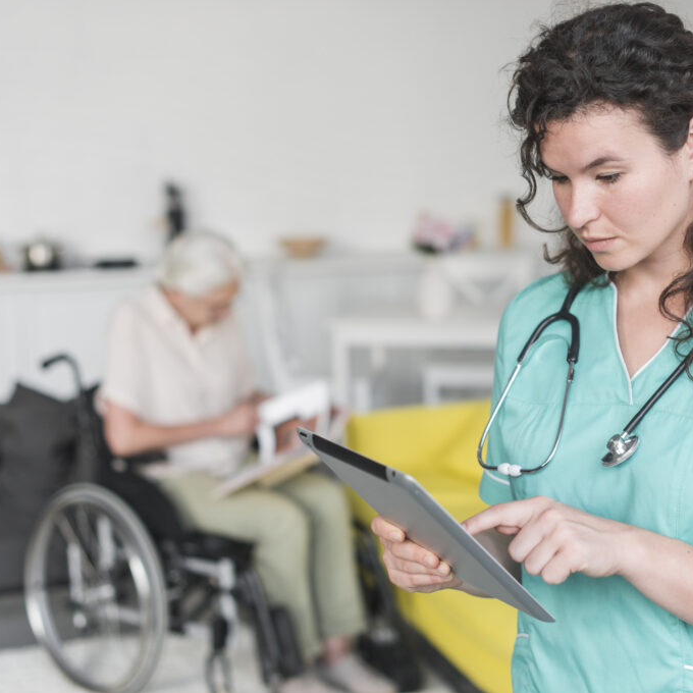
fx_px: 1450
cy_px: 346
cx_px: 466
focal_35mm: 64
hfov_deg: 26.7
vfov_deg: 26.9
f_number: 2.5
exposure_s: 1/80
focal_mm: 50
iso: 400
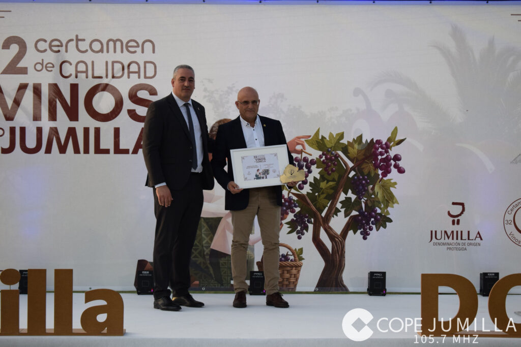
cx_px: 260
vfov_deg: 16.6
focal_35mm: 82
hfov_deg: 24.6
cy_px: 174
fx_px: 1194
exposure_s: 1/800
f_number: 5.6
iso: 800
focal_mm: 55
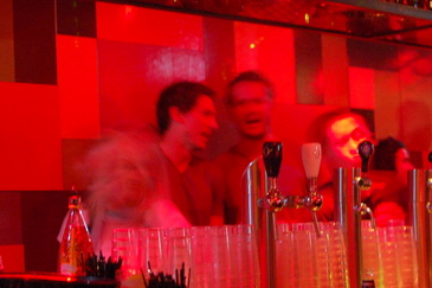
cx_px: 272
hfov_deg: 21.4
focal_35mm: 95
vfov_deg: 14.3
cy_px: 228
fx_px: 1138
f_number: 1.8
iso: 1600
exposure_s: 1/2
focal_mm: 35
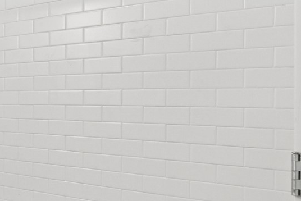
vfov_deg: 28.7
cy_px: 99
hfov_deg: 25.6
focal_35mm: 47
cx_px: -189
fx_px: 393
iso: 100
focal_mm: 14
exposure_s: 1/15
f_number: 8
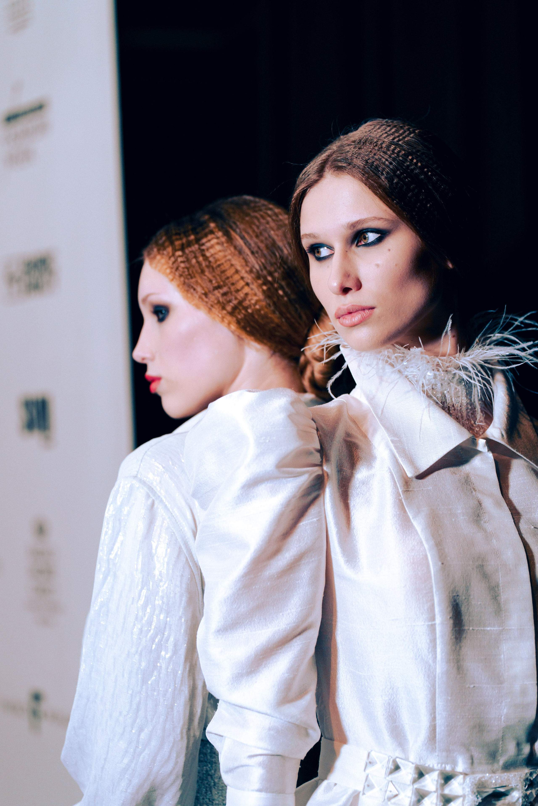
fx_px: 1793
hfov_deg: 17.1
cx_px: 269
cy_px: 403
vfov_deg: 25.4
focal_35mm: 80
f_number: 2.5
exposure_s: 1/320
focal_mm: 80
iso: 640
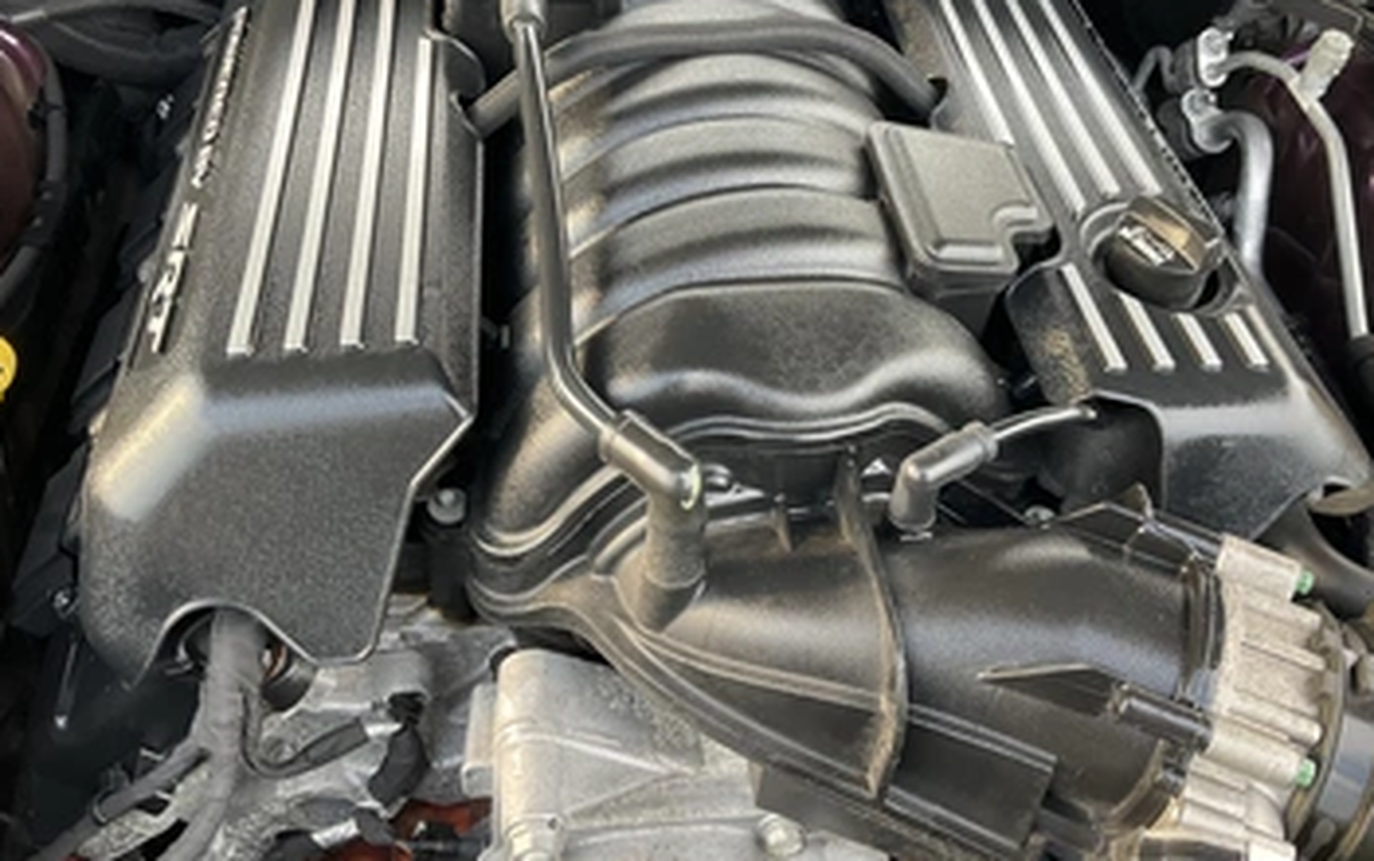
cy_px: 348
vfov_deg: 36.2
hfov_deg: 55.3
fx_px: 1312
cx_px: 716
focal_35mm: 35
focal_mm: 3
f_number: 1.8
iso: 50
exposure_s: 1/122
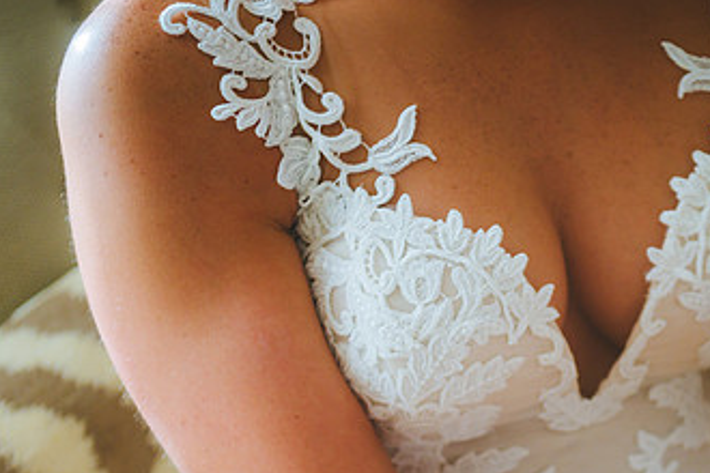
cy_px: 398
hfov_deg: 16.6
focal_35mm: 123
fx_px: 2426
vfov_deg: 11.1
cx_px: 534
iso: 640
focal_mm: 70
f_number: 2.8
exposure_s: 1/800
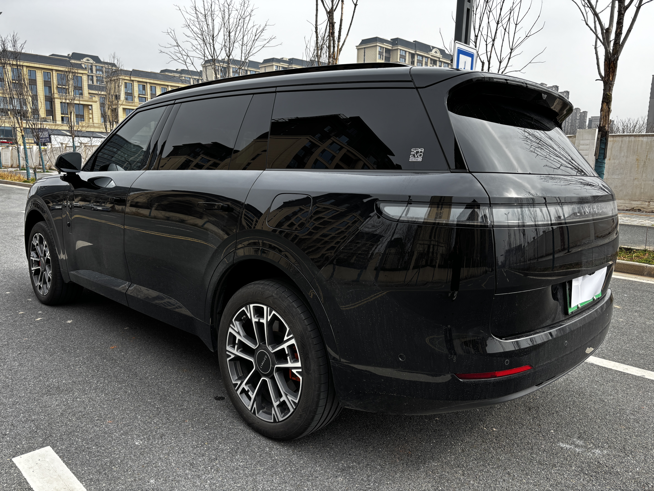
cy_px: 246
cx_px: 327
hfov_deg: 67.3
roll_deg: -1.6
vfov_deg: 53.1
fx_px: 491
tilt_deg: -9.9
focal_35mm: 26
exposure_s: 1/769
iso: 50
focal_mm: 5.96
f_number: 1.6
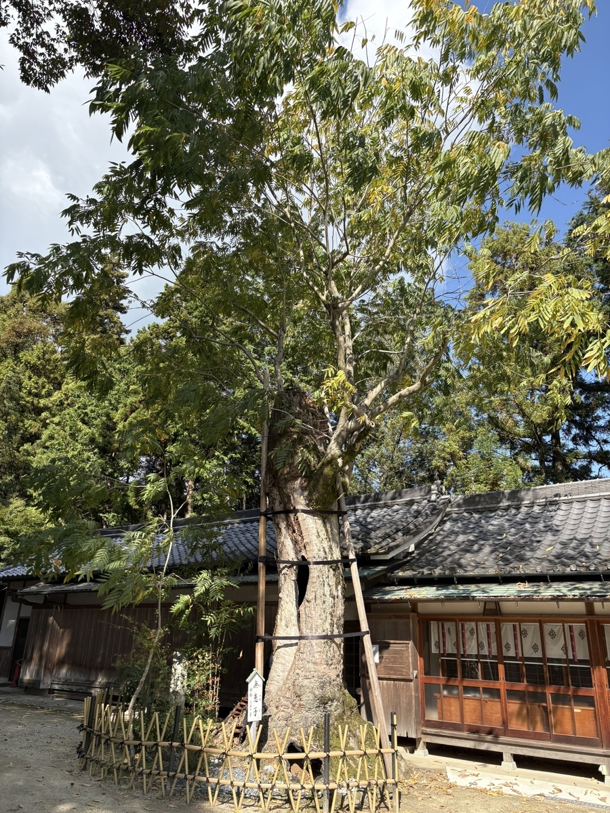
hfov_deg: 53.1
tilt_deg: +19.9
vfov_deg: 67.3
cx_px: 305
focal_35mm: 26
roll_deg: -0.6
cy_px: 406
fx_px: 611
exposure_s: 1/1550
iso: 50
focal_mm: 5.96
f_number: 1.6
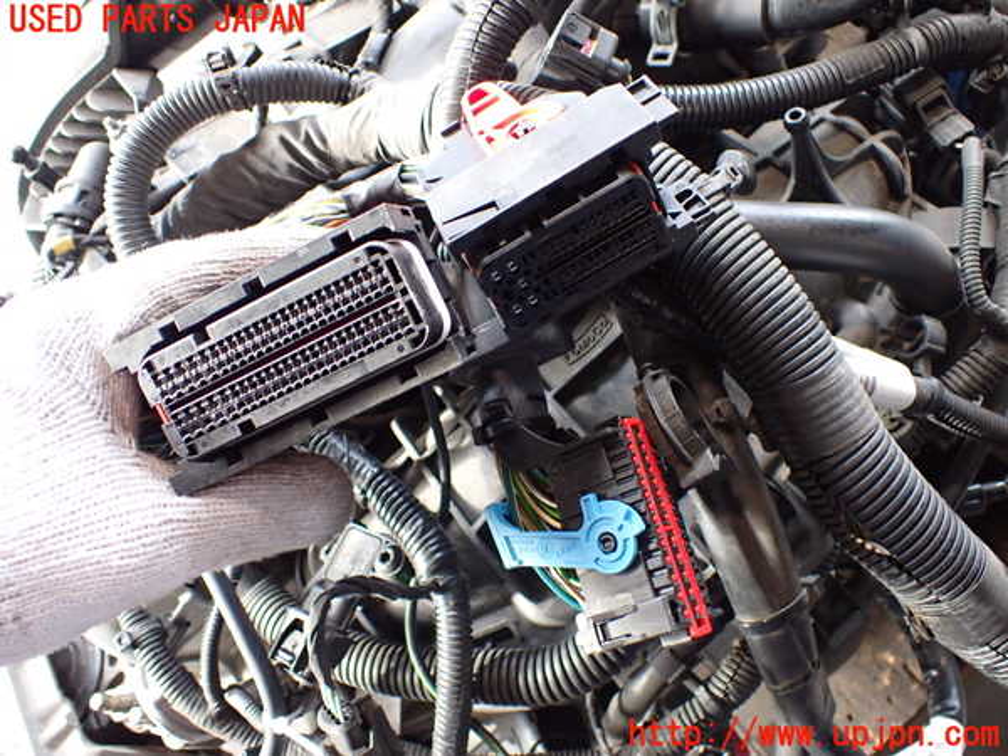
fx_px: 874
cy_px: 378
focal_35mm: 30
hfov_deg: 60.0
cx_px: 504
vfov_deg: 46.8
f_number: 2.3
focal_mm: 5.4
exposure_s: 1/125
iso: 640
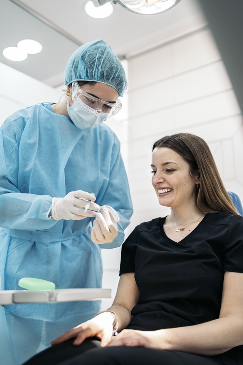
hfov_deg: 37.9
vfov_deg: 54.4
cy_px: 182
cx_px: 122
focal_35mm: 35
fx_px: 354
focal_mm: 35
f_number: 2
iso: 400
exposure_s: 1/200
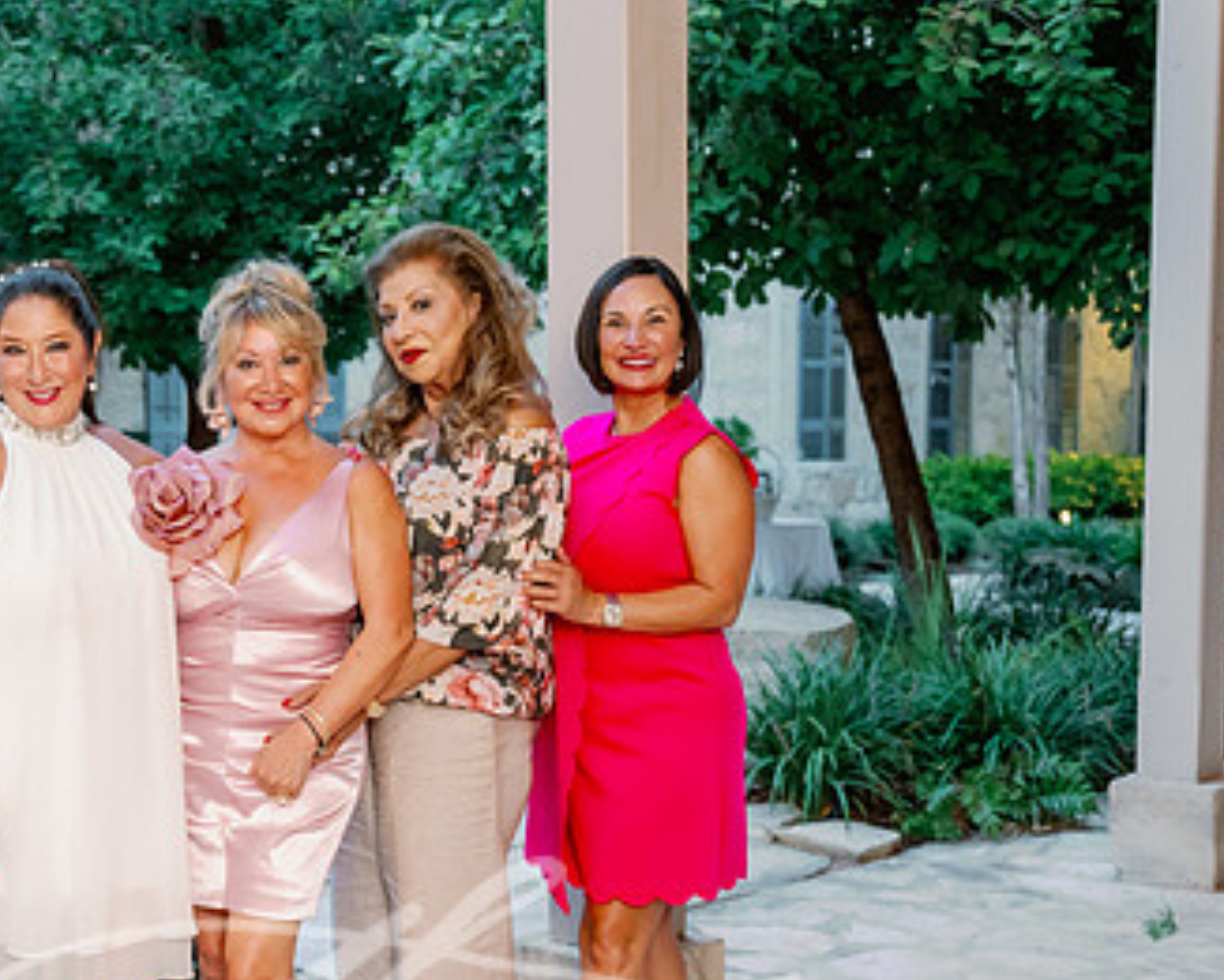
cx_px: 349
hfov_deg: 33.1
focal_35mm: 56
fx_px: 2029
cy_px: 644
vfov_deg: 27.0
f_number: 2.8
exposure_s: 1/100
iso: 1600
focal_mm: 33.5
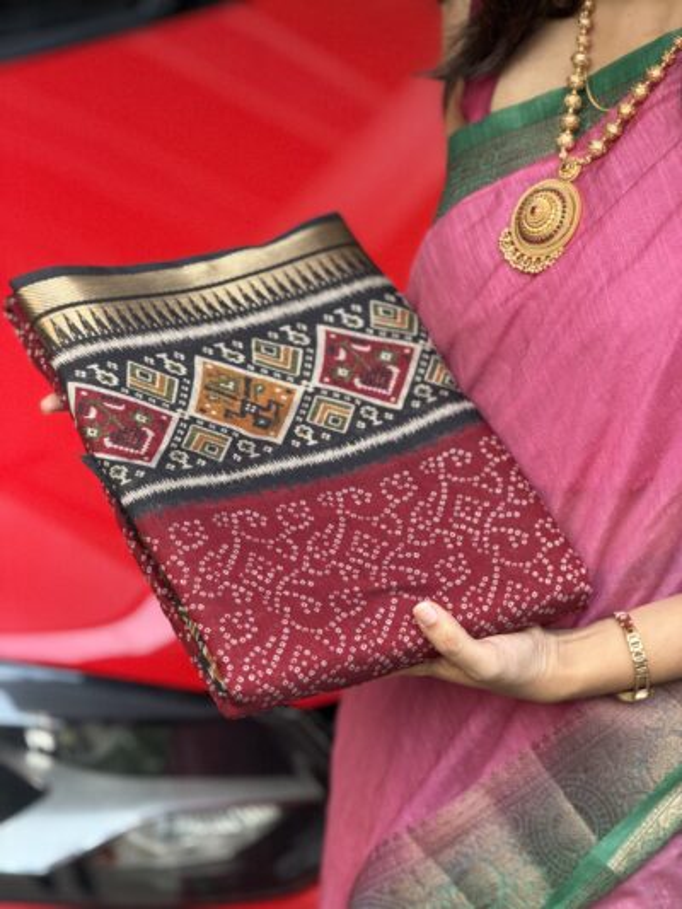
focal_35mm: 100
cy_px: 454
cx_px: 341
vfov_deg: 19.6
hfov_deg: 14.8
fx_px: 2626
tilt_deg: -22.0
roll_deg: -2.0
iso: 200
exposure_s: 1/121
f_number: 2.8
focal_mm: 16.89
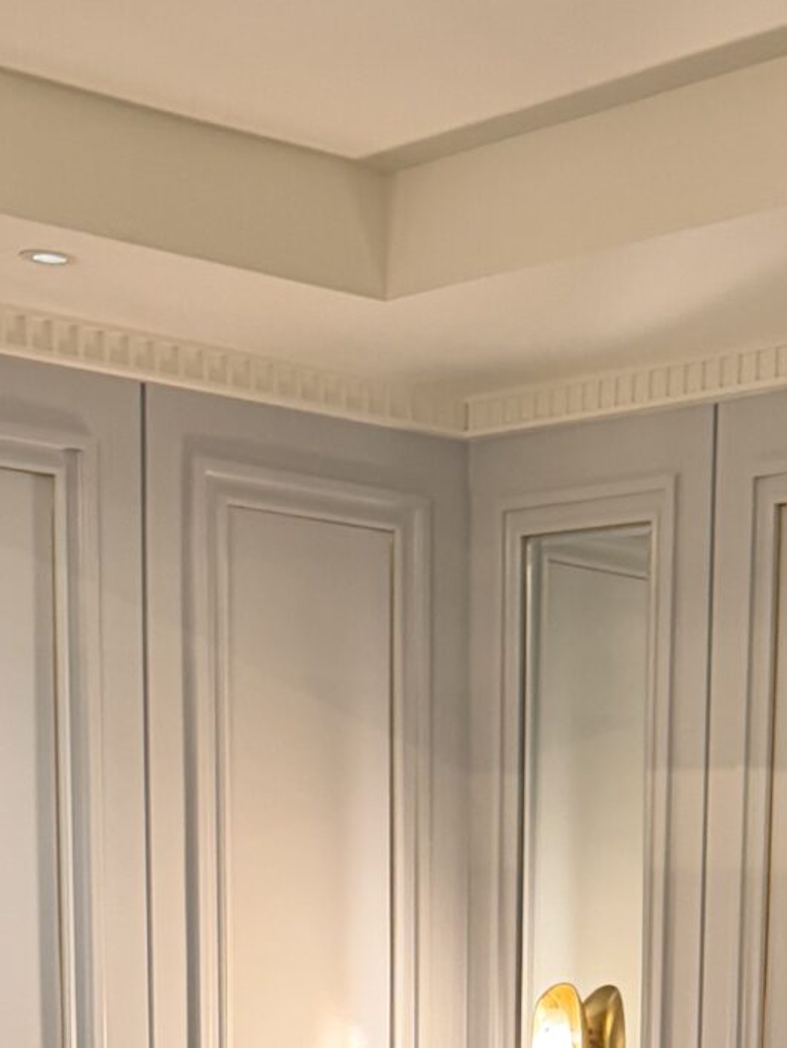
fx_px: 2636
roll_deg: -1.4
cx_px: 891
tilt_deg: -8.8
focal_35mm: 87
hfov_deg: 16.4
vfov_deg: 20.3
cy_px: 1418
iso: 500
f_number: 1.78
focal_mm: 6.76
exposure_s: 1/60
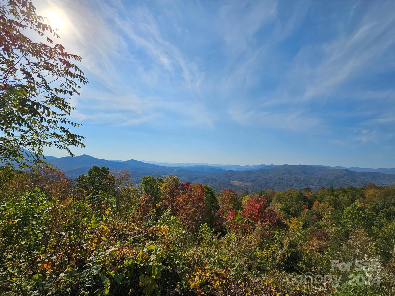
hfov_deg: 106.2
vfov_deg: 89.9
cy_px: 148
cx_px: 198
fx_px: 148
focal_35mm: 13
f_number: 2.2
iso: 50
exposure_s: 1/5638
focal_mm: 2.2
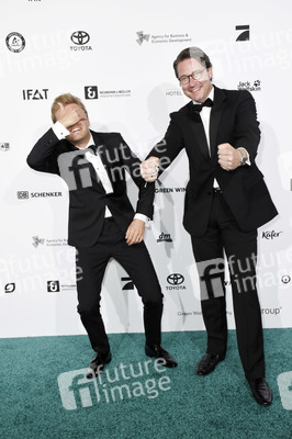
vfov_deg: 43.6
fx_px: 548
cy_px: 220
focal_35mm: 45
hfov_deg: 29.8
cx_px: 146
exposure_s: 1/125
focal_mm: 30
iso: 1000
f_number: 6.3
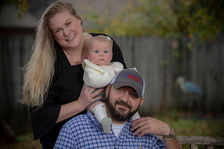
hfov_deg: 19.5
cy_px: 74
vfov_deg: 13.0
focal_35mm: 105
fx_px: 653
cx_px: 112
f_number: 3.5
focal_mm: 105
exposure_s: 1/200
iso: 160
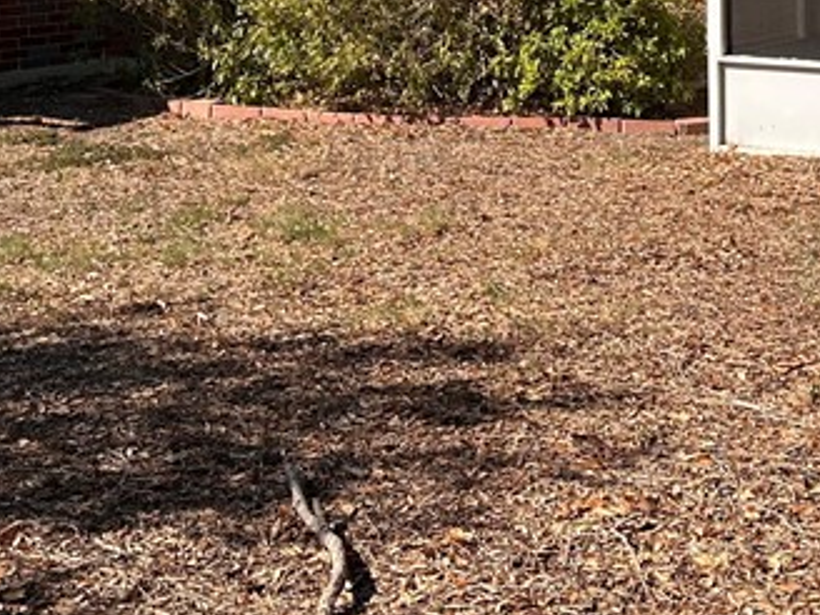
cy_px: -55
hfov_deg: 26.0
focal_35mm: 75
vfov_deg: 18.9
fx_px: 1777
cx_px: 440
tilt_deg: -2.9
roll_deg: +0.7
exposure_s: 1/4348
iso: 80
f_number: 1.78
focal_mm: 6.86
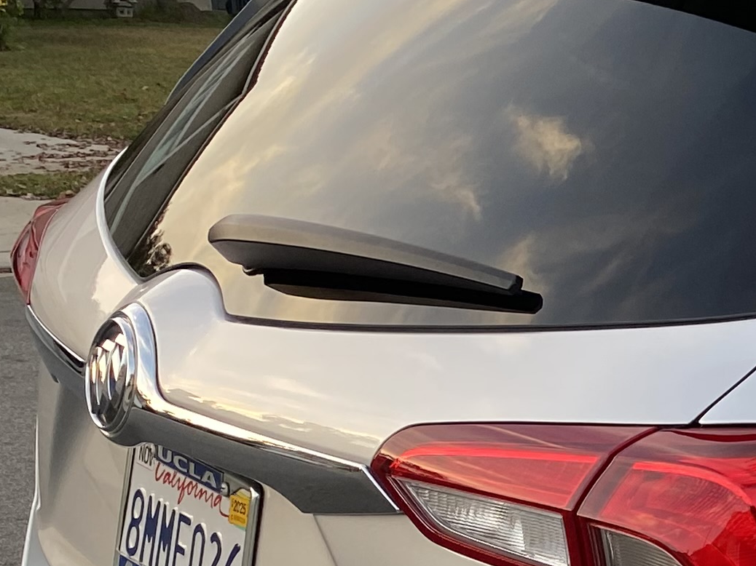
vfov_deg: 14.3
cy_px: 652
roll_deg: -1.7
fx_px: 2205
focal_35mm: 101
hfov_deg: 16.7
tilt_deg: -17.7
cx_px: 1288
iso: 64
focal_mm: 4.25
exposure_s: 1/121
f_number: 1.8
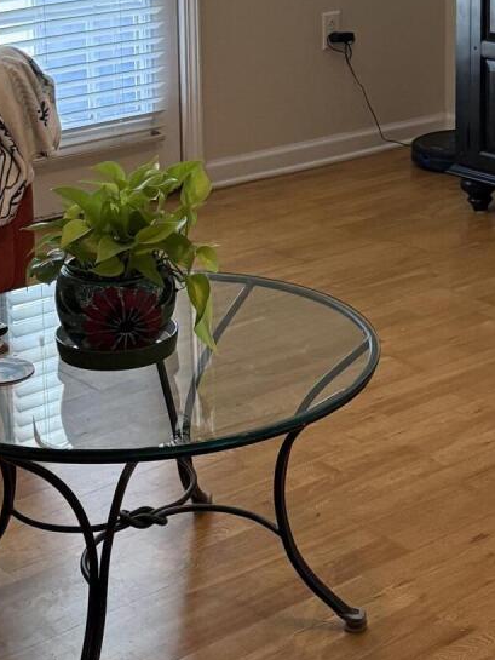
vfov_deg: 21.9
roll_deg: +0.4
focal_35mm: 88
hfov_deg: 16.7
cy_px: 113
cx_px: 330
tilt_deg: -11.4
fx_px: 1677
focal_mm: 6.76
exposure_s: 1/120
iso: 400
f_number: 1.78
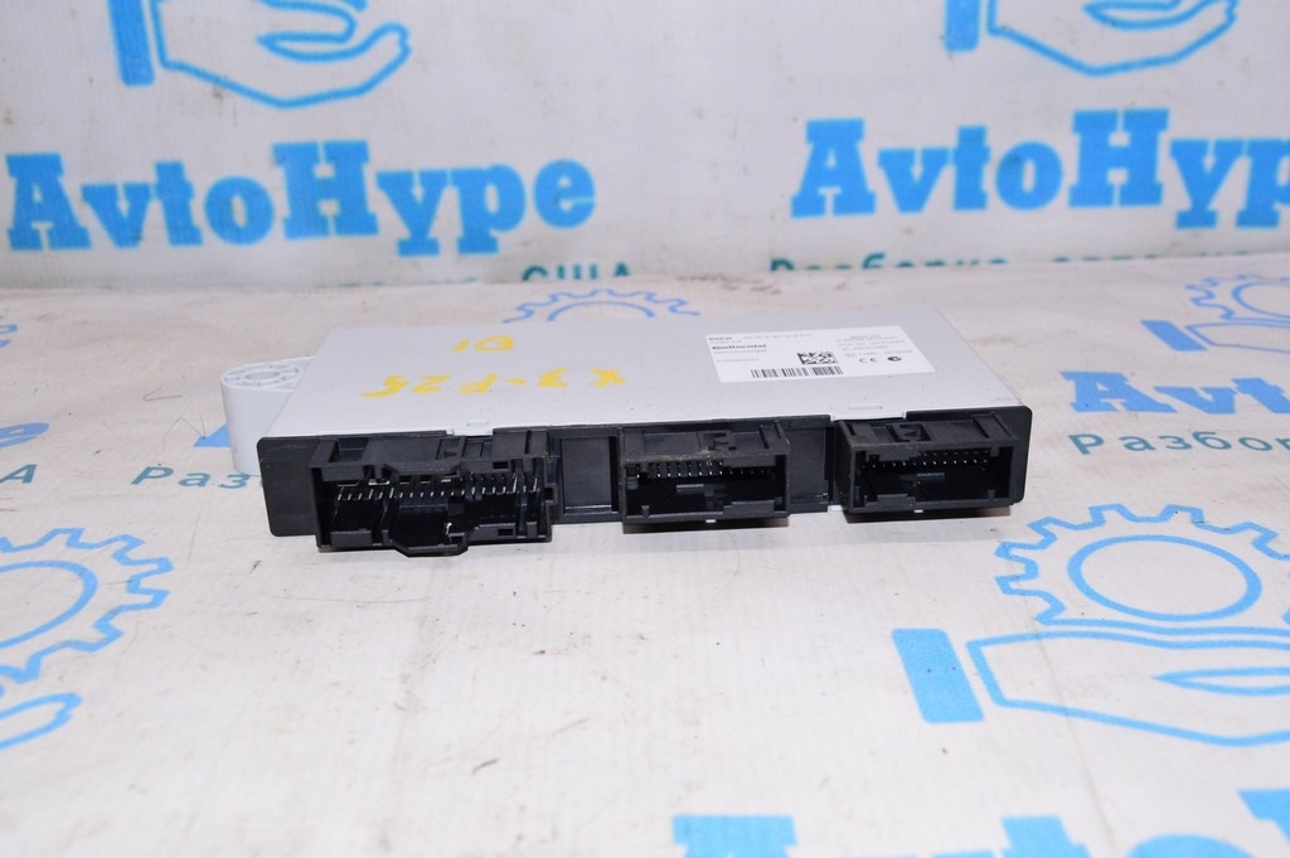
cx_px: 645
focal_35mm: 36
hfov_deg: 53.2
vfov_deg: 36.8
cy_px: 429
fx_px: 1289
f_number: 8
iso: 1600
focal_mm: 24
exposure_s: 1/200
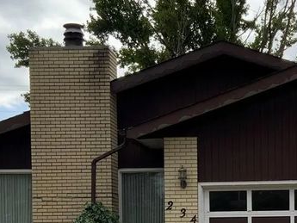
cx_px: 231
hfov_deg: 22.5
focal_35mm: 86
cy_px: 248
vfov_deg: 16.6
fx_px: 738
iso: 16
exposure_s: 1/1250
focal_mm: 3
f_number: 1.8
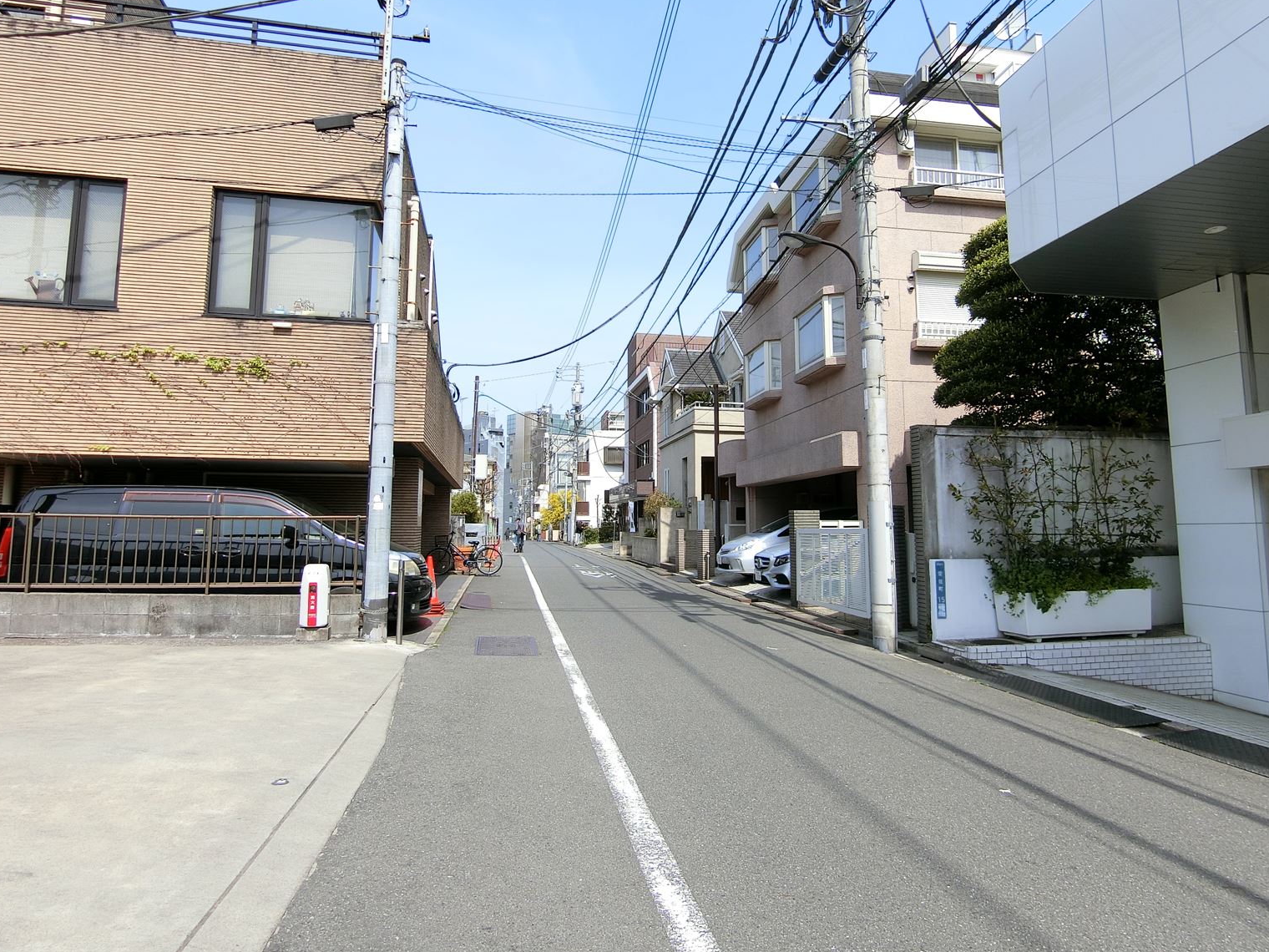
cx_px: 658
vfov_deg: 65.9
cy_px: 455
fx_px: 733
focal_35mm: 20
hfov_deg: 81.7
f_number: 2.7
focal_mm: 4.06
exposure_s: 1/1000
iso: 80
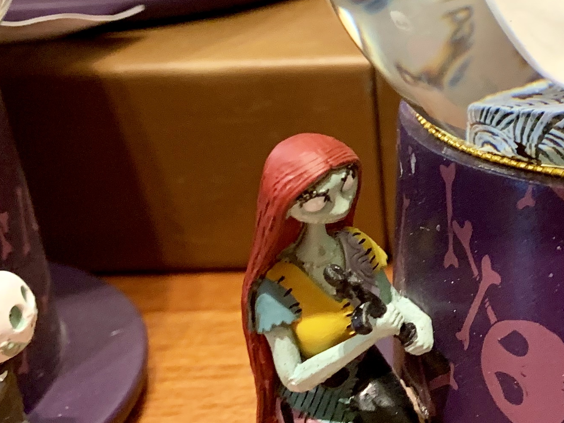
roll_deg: +0.4
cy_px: 6
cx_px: 663
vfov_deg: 18.2
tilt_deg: -13.3
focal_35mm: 79
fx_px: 1287
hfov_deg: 22.9
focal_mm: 4.25
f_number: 1.8
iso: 400
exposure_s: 1/40
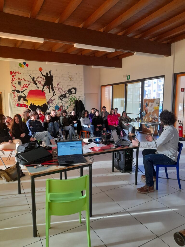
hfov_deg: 54.9
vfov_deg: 69.4
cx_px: 92
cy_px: 124
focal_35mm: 25
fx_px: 178
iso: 125
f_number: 2
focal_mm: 4.6
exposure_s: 1/60
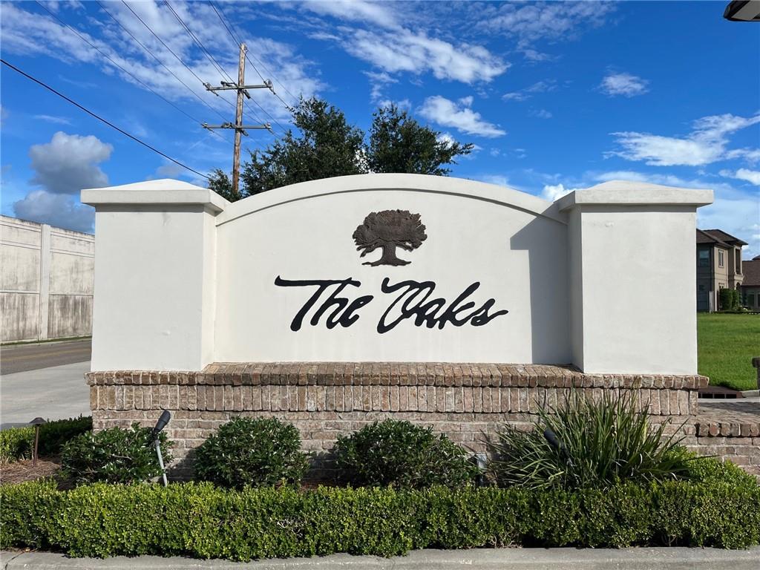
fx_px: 571
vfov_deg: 53.1
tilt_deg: +2.3
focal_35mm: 26
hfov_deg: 67.3
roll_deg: -0.4
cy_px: 285
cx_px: 380
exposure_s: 1/5556
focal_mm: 5.1
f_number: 1.6
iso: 50
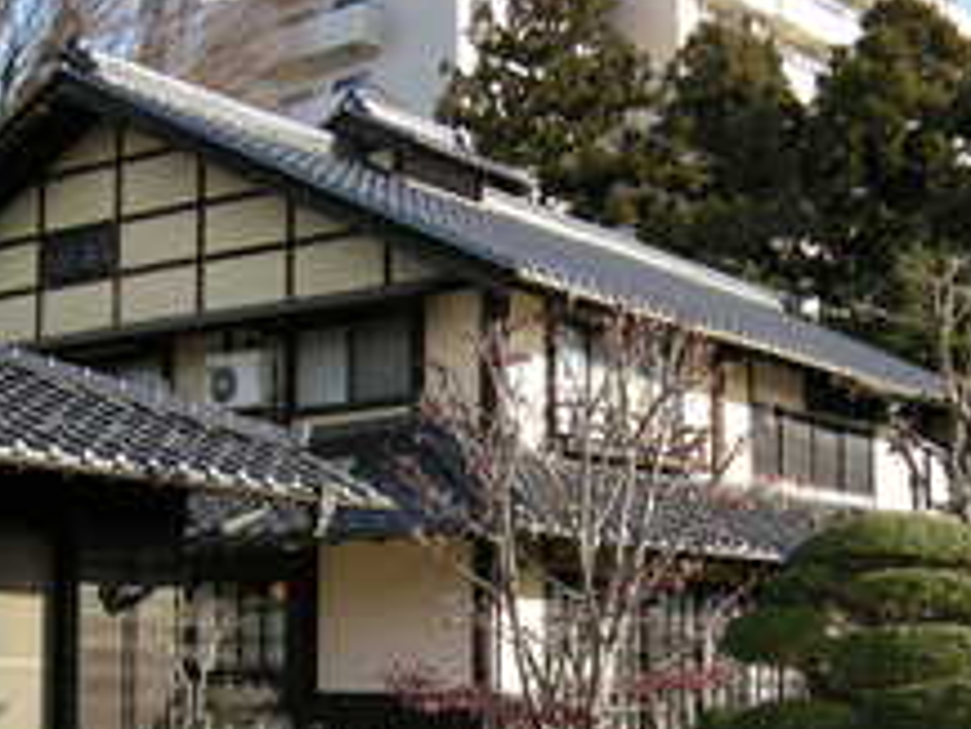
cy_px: 572
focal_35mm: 70
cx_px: 528
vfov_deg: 20.8
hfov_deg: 27.7
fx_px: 1965
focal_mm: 6.3
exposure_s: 1/293
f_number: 3.2
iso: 64
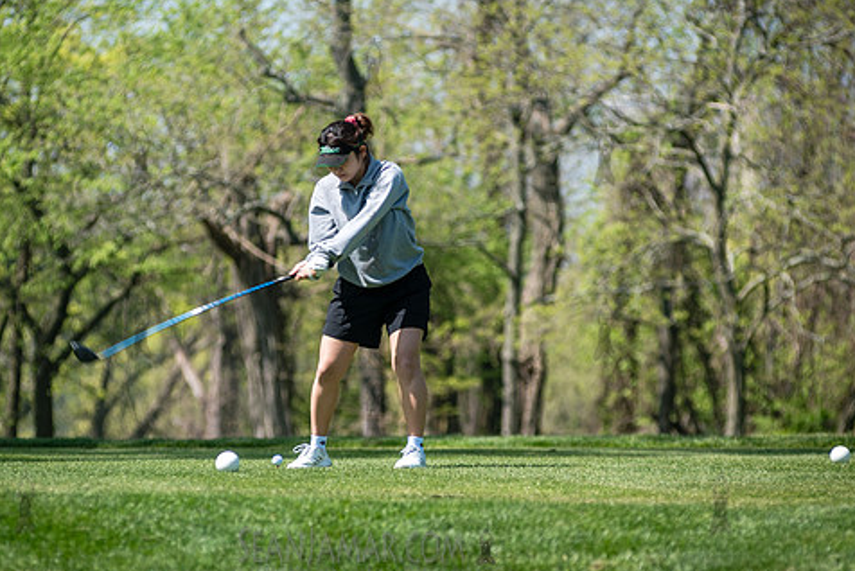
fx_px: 6440
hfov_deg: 7.6
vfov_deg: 5.1
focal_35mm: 271
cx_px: 447
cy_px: 255
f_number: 3.5
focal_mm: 170
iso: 100
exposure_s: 1/640
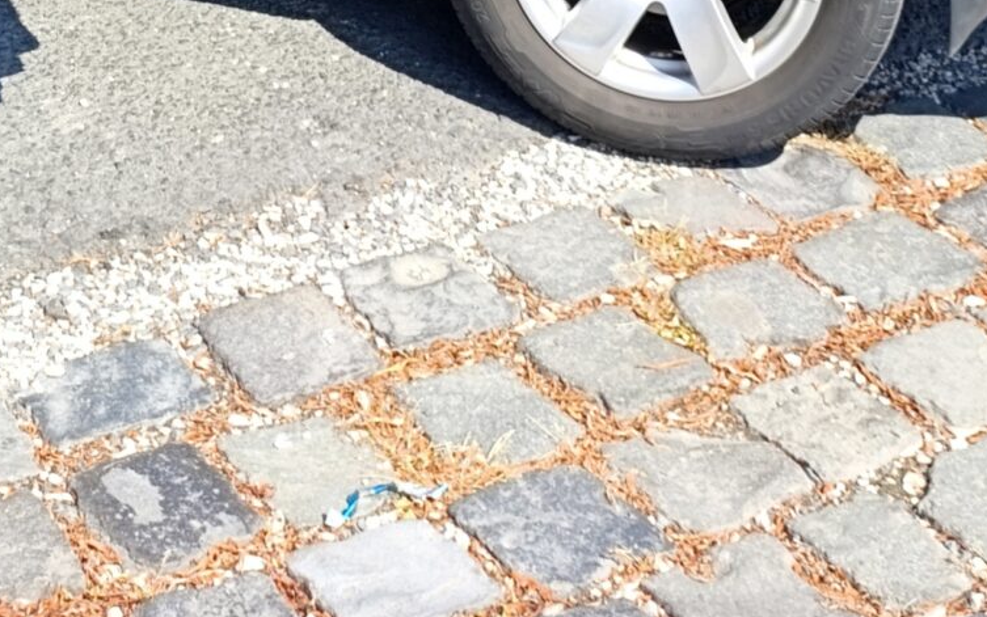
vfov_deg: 13.8
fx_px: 2233
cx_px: 134
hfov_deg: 24.3
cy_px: -549
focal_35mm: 83
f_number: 1.6
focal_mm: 6.14
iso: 50
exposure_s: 1/424
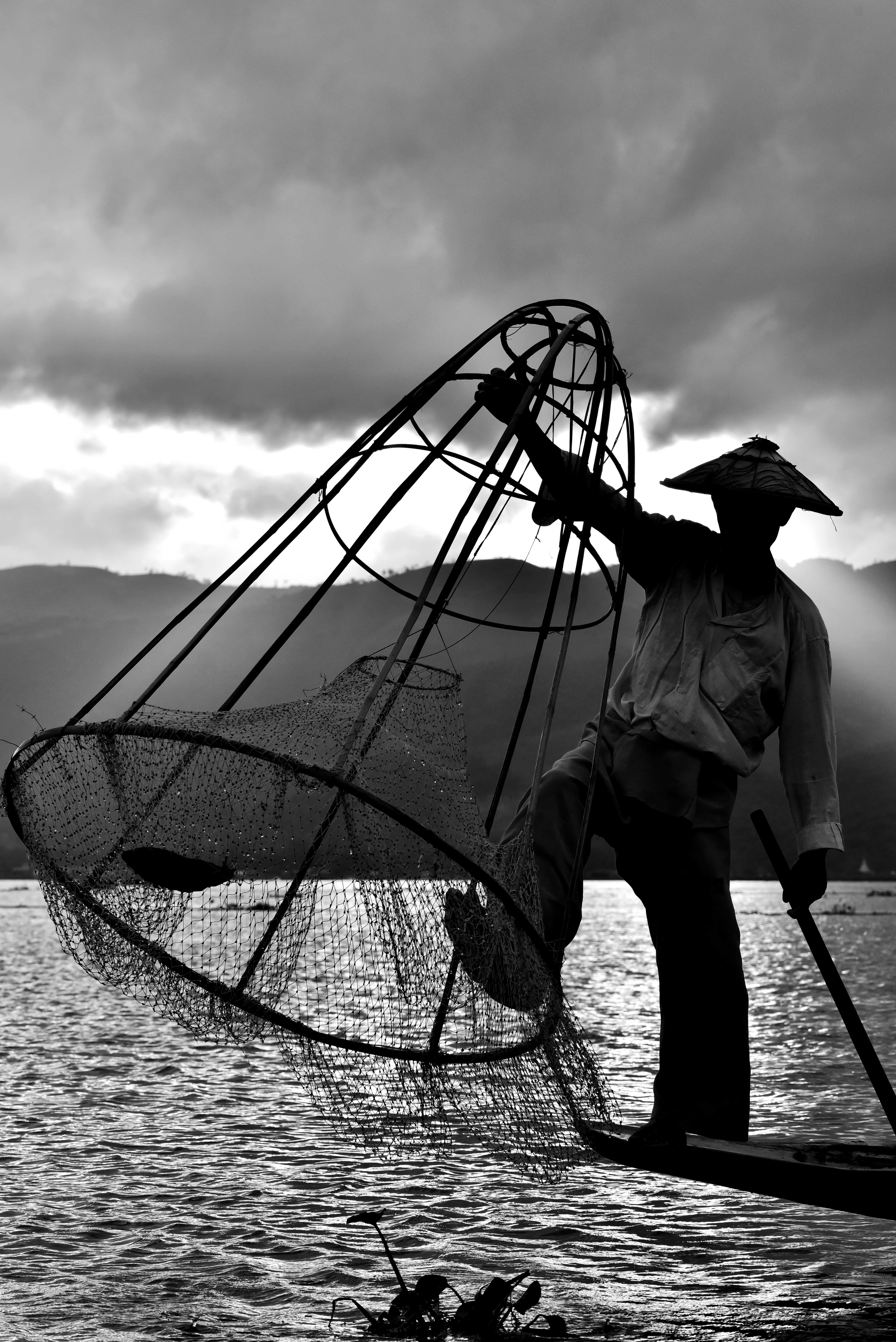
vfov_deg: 19.5
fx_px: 3917
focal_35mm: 105
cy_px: 671
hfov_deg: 13.1
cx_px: 448
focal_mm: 105
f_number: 10
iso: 400
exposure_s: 1/400
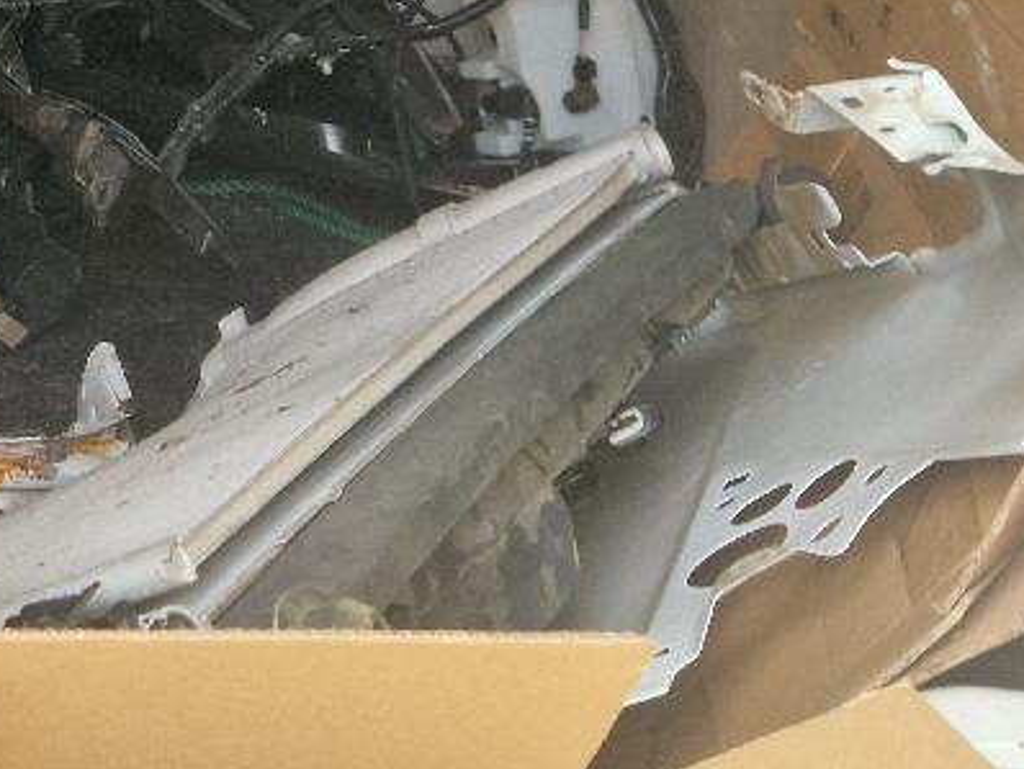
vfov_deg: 13.9
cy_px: -85
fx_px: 3078
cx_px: -440
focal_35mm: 104
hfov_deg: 17.3
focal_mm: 5.4
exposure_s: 1/50
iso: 50
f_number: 1.8
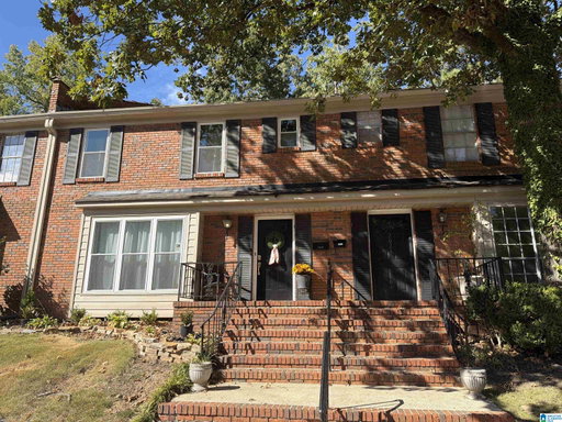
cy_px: 211
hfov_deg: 71.6
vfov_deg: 56.8
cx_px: 281
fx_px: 390
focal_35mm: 24
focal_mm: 6.76
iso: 80
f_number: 1.78
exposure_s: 1/2232
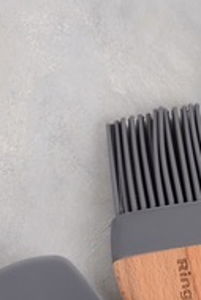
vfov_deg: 12.6
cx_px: 231
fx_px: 1321
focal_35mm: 158
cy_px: 384
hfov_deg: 8.6
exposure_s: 1/160
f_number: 18
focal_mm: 50
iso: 100
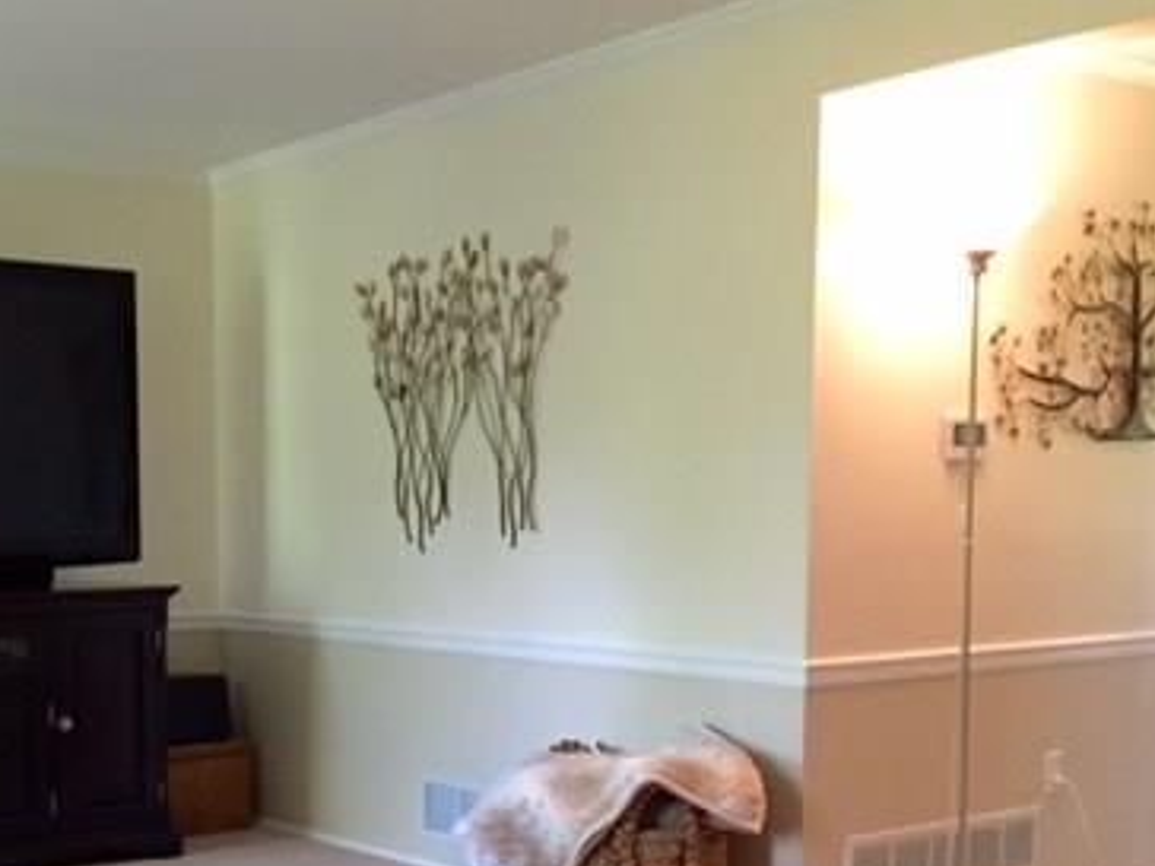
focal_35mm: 51
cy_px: 707
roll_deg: -0.7
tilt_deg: -6.0
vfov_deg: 27.9
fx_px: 1702
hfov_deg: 36.9
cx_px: 346
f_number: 2.2
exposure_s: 1/30
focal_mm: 4.15
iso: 250
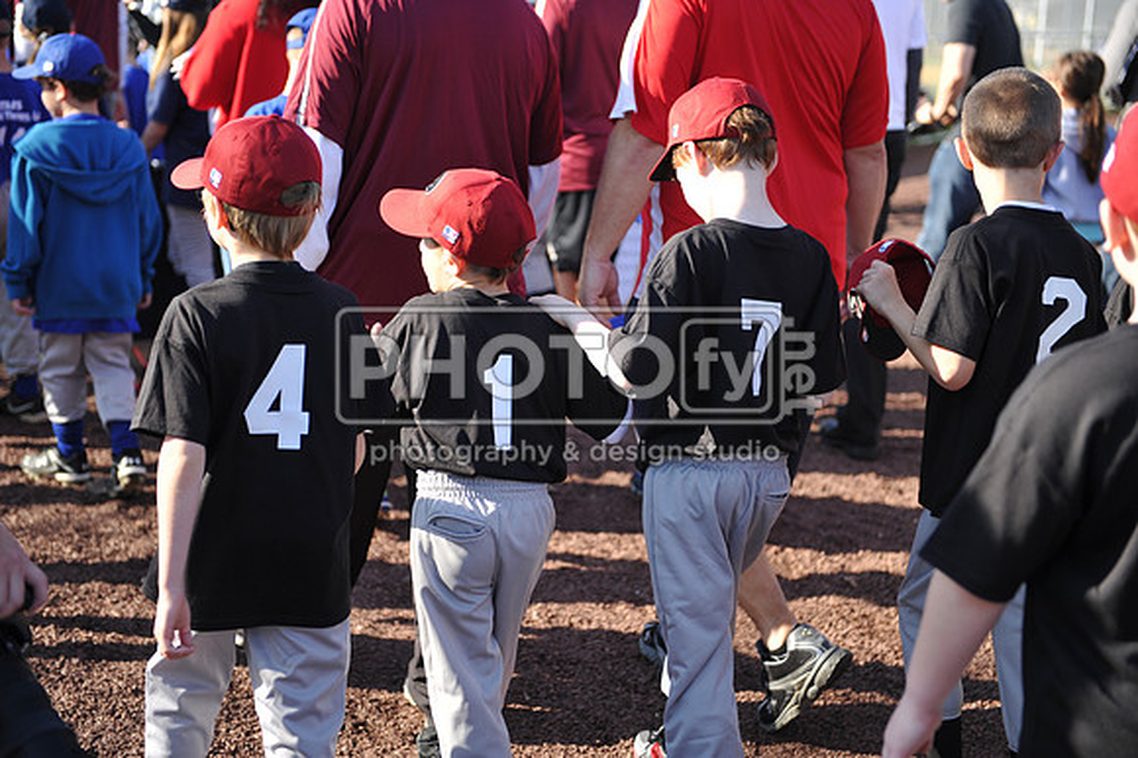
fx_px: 1959
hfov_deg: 32.4
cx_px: 569
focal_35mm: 62
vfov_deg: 21.9
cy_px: 379
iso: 400
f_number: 2.8
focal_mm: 62
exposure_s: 1/1250
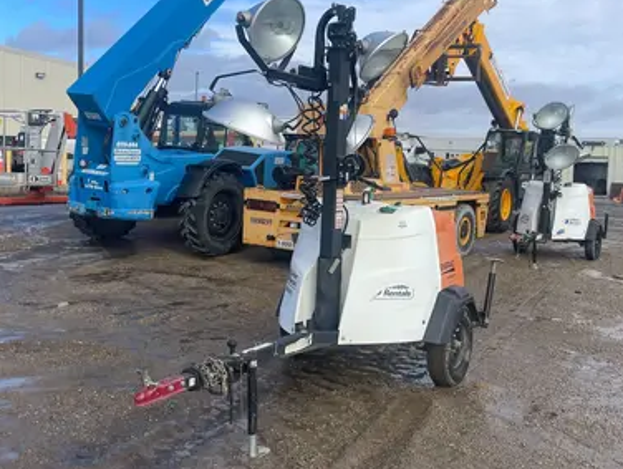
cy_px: 218
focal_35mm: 38
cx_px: 374
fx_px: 685
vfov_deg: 37.8
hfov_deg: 48.6
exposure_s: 1/2959
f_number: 1.6
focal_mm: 4.2
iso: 32
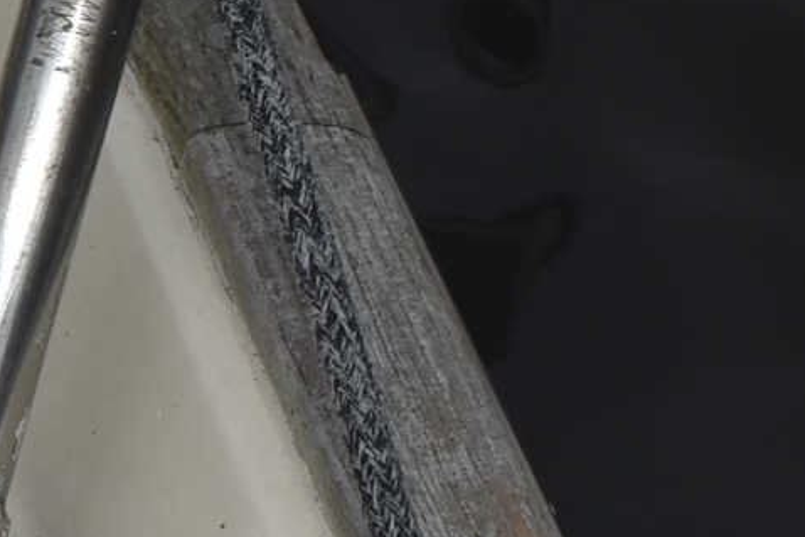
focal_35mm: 228
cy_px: -839
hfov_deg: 8.5
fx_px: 5091
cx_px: -945
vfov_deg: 5.8
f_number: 11
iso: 100
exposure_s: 1/200
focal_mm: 29
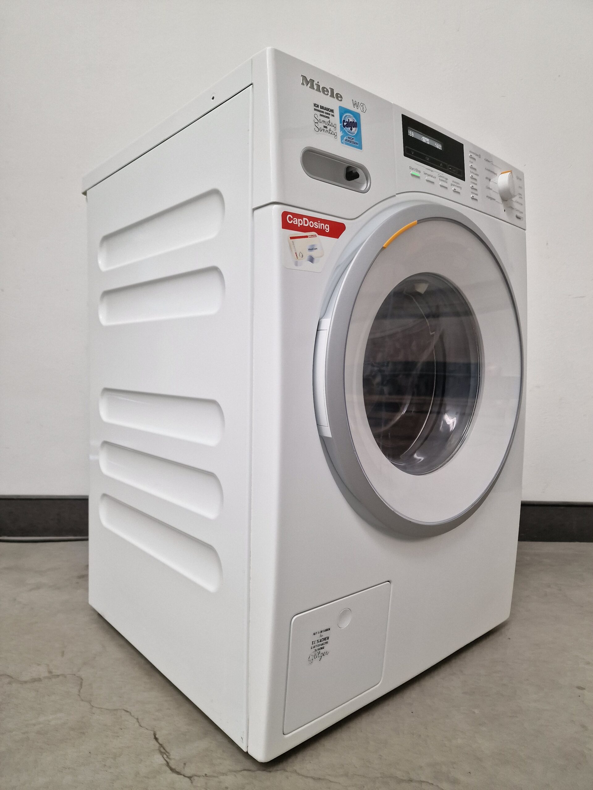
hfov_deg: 58.9
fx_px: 525
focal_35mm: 23
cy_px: 395
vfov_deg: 73.9
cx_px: 296
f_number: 1.8
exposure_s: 1/180
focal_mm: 6.4
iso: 200
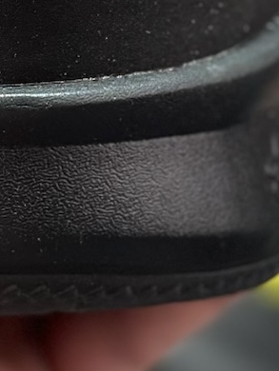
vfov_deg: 7.8
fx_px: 2705
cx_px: 24
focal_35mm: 252
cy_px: -88
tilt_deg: -55.8
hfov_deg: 5.9
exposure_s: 1/446
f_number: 1.78
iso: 80
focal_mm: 6.86
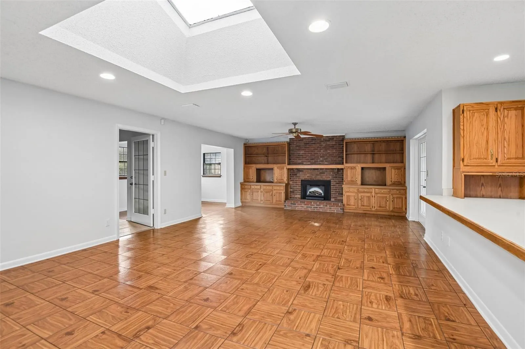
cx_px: 262
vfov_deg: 73.7
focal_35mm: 16
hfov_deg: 96.7
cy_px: 174
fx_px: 233
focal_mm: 16
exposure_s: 1/6
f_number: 8
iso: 400
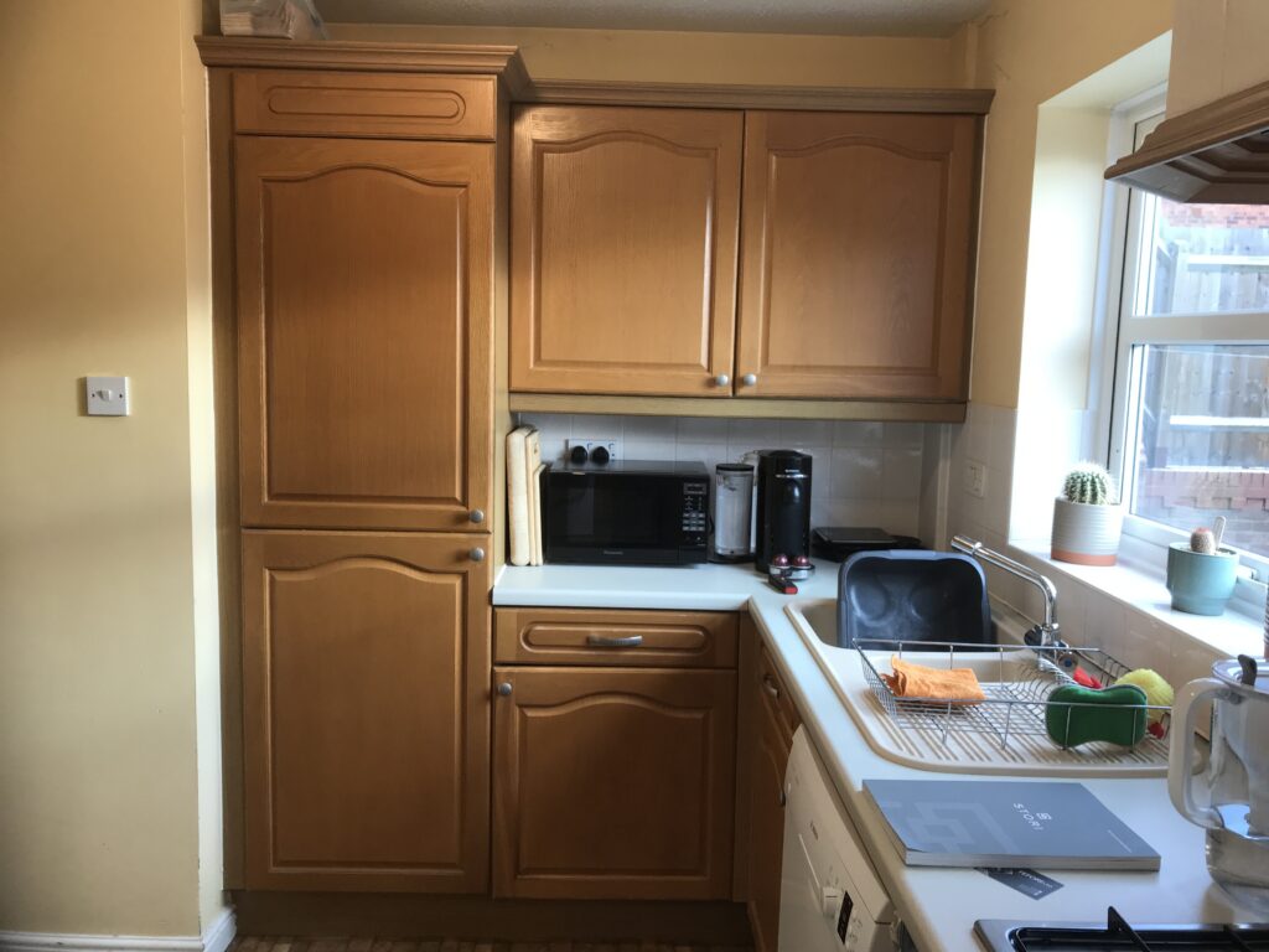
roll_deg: -1.4
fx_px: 1026
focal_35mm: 28
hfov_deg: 63.4
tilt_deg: -6.7
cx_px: 634
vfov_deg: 49.7
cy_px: 476
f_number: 1.8
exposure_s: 1/100
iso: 40
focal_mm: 3.99
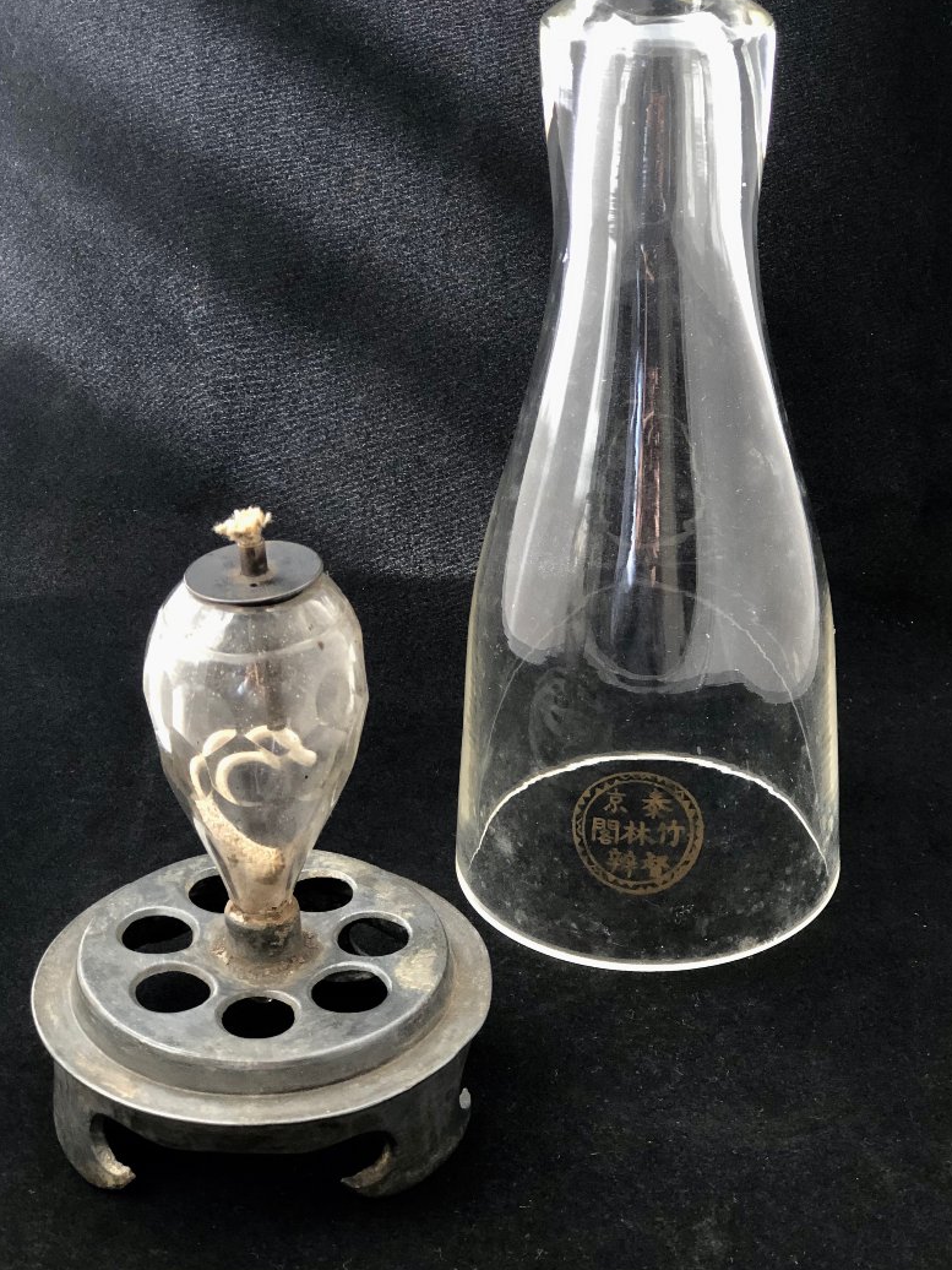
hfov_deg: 22.3
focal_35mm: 66
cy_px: 565
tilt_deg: -27.6
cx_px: 501
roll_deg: +1.3
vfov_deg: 29.4
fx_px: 2420
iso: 250
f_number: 2.8
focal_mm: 6.6
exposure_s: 1/120
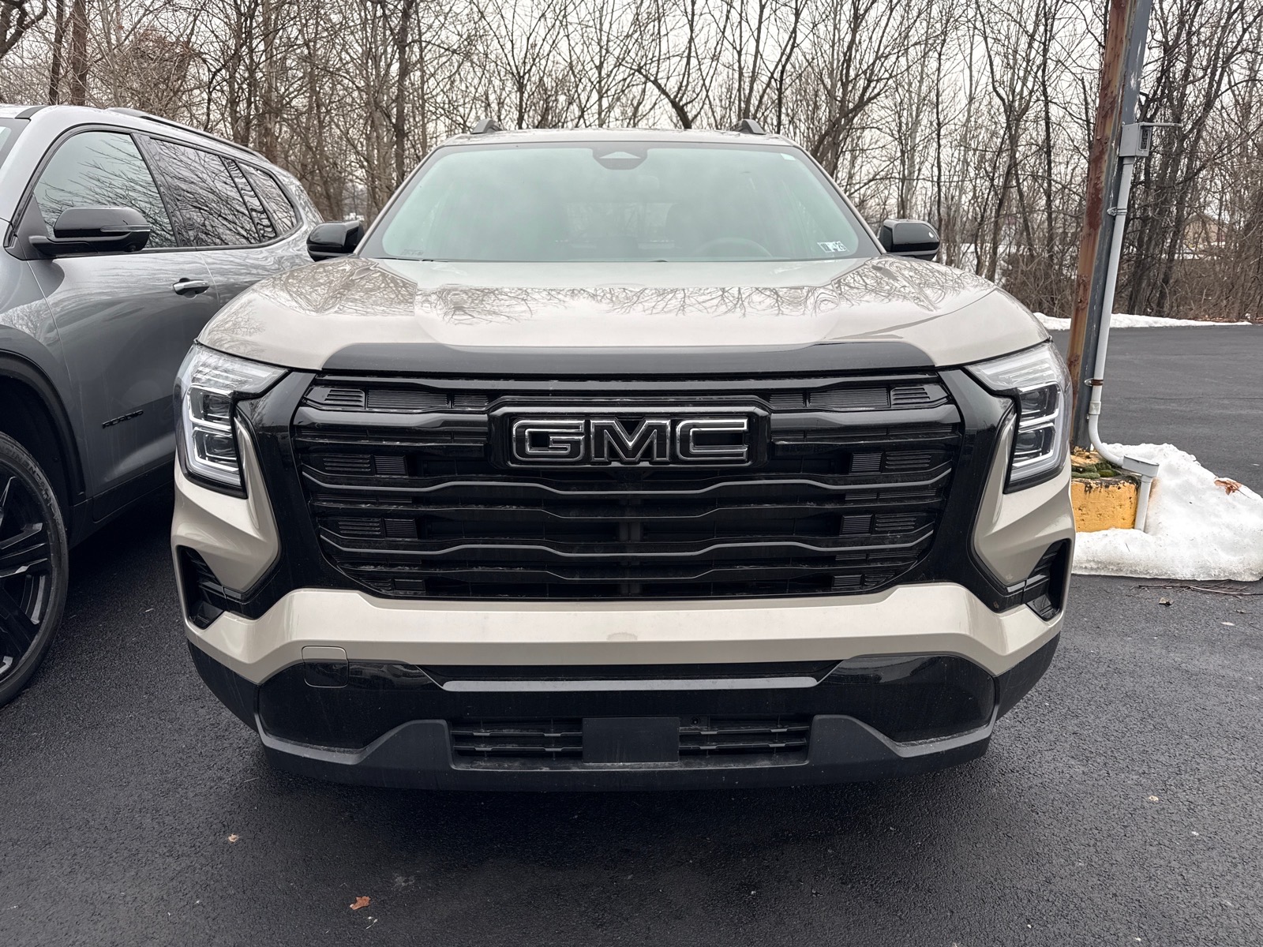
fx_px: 876
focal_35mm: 24
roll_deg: +0.0
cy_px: 474
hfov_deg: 71.6
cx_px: 632
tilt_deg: -13.9
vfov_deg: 56.8
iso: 80
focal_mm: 6.76
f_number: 1.78
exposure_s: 1/831
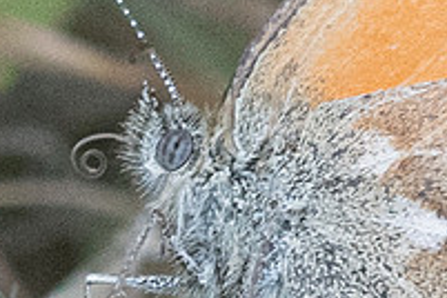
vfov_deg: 0.5
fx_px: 33696
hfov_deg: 0.8
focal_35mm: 2714
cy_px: -557
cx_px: 885
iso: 1600
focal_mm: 150
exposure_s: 1/500
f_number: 9
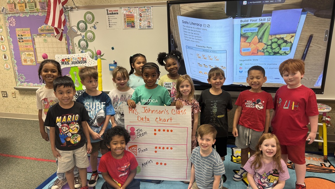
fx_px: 240
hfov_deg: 69.9
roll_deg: +1.3
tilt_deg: -16.9
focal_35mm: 27
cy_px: 98
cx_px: 171
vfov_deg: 42.9
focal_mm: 6.76
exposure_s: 1/60
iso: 125
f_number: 1.78
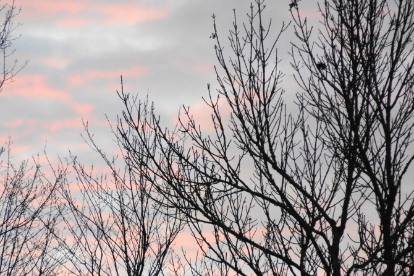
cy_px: 160
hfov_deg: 4.4
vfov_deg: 2.9
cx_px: 147
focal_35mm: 470
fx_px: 5402
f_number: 6.3
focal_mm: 210
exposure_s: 1/125
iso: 1600
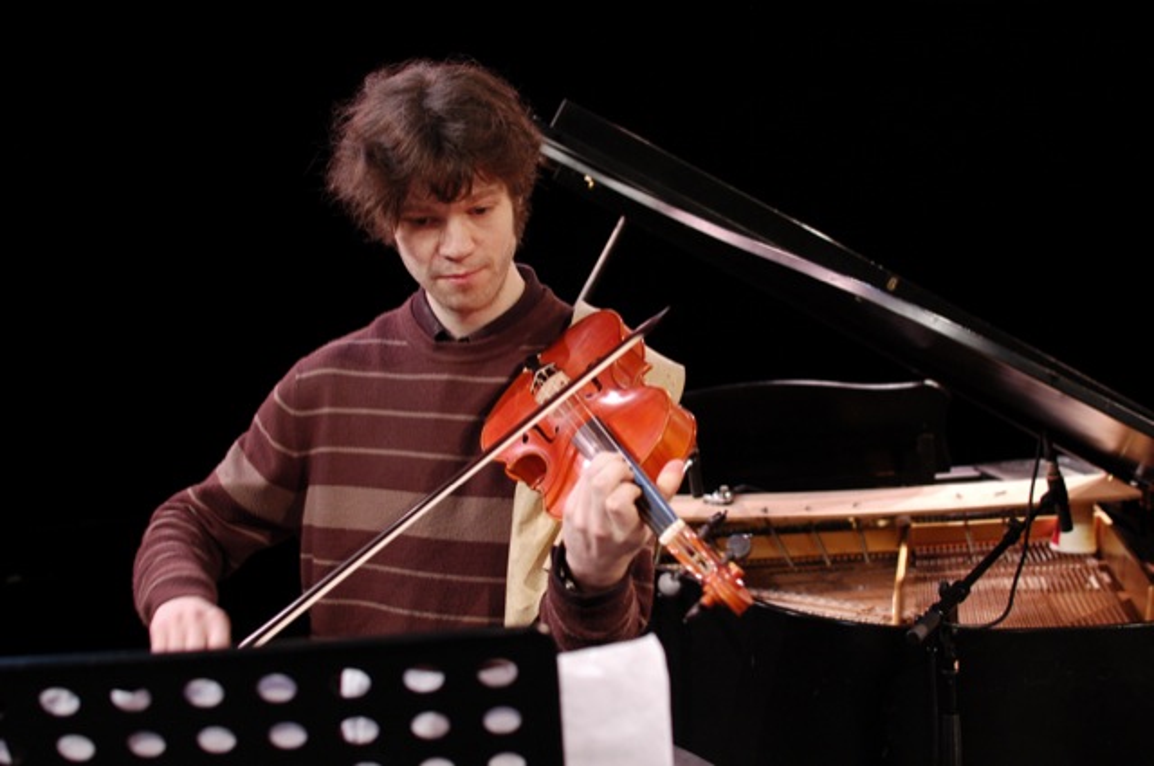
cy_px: 383
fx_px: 1681
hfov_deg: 37.9
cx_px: 577
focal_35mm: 52
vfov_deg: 25.7
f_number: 4
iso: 800
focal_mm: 35
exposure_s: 1/60
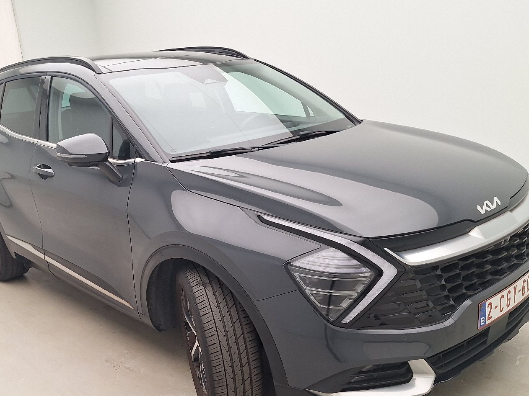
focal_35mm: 35
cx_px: 206
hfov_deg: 52.2
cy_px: 263
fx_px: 535
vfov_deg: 40.2
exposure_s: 1/100
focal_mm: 5.54
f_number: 1.8
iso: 64
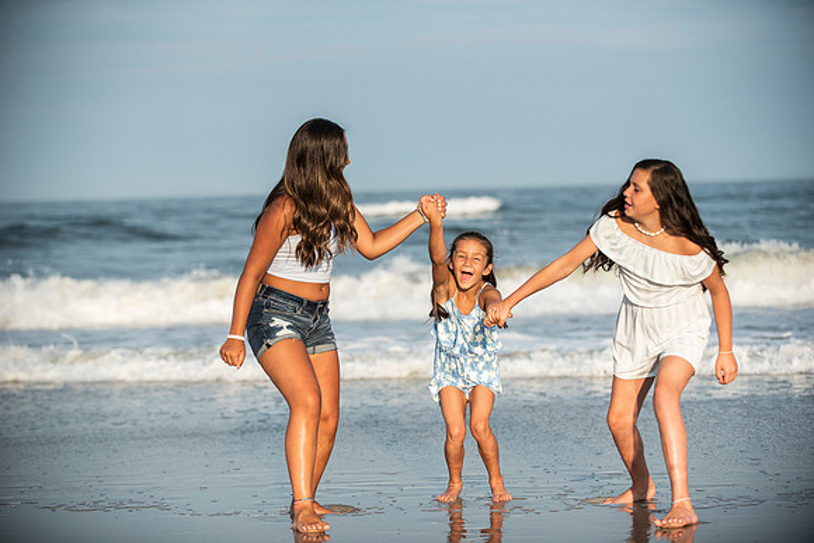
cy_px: 272
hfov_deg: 20.8
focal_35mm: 98
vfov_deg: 14.0
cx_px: 407
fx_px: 2216
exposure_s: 1/4000
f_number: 3.2
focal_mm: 98
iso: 250
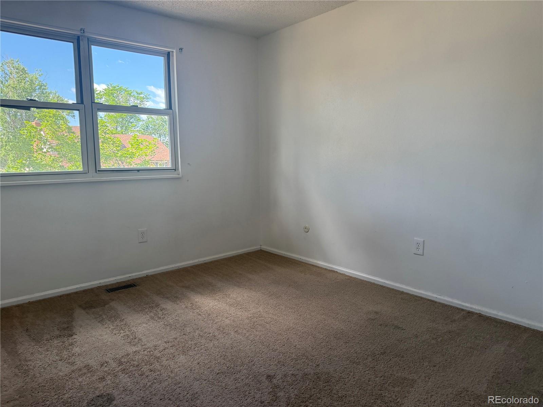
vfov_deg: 56.8
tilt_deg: -6.3
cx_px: 272
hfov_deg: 71.6
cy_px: 204
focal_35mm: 24
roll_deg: -1.1
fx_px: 376
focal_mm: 6.76
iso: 125
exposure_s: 1/228
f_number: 1.78
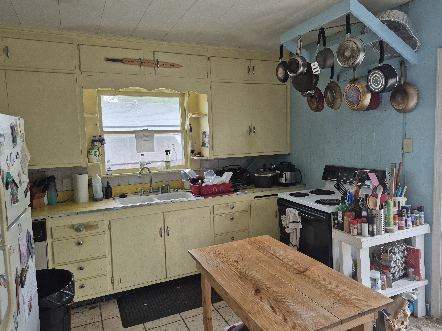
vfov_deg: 58.9
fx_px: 294
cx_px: 221
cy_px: 166
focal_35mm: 23
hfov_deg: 73.9
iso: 125
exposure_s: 1/120
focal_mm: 5.4
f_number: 1.8
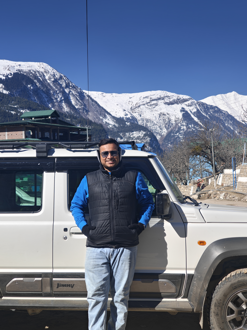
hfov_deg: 32.2
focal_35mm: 45
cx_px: 124
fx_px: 428
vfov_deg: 42.1
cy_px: 165
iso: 50
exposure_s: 1/902
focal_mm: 7.1
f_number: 2
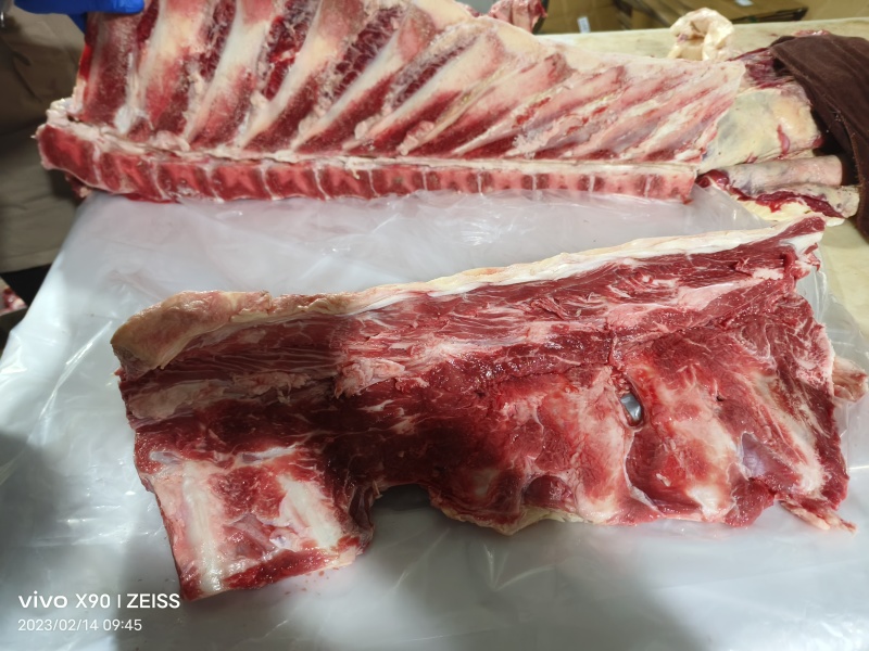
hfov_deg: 73.9
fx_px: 577
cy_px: 326
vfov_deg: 58.9
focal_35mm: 23
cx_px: 434
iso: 3859
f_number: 1.75
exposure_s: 1/212
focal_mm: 5.5
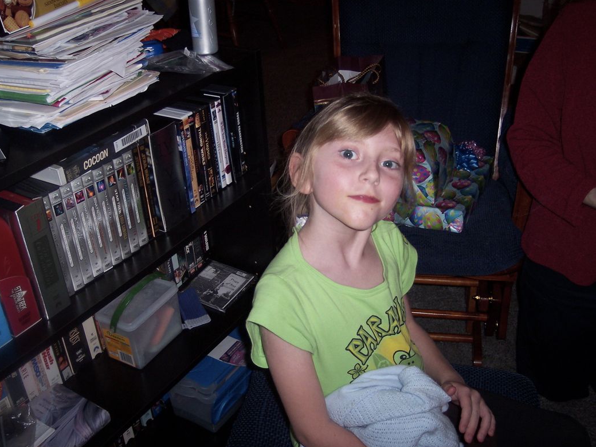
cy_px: 226
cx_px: 291
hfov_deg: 47.9
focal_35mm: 39
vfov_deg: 36.8
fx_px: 671
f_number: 2.8
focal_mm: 8
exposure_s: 1/30
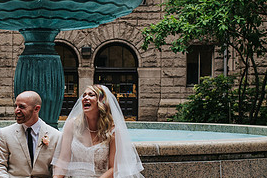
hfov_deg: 17.8
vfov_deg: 12.1
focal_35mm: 113
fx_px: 838
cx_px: 27
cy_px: 133
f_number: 4
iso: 500
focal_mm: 35
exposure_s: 1/400
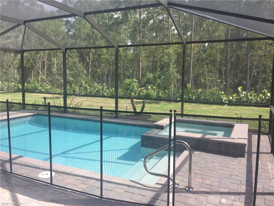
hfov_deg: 61.7
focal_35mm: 29
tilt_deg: -6.1
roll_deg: -1.6
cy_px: 103
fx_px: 230
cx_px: 137
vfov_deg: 48.2
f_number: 2.2
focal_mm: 4.15
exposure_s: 1/618
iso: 32
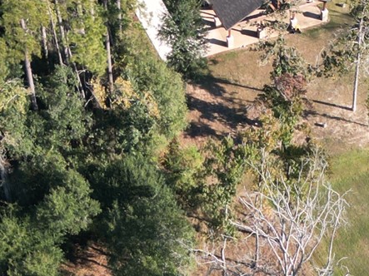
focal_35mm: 111
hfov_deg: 17.6
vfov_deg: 12.2
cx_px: 267
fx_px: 1183
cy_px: 502
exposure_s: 1/400
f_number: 1.7
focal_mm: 6.72
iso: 140
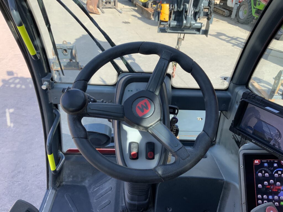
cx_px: 142
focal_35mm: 29
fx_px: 237
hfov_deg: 61.7
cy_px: 106
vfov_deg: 48.2
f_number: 1.8
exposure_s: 1/389
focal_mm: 3
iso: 16
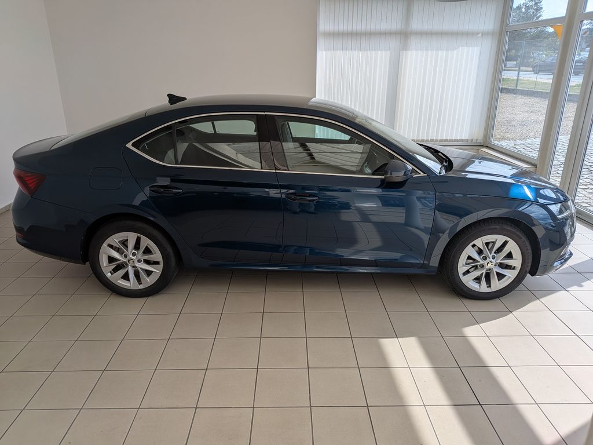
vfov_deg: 56.8
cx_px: 296
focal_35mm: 24
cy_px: 222
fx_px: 411
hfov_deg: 71.6
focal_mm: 4.53
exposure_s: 1/728
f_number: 1.7
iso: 27
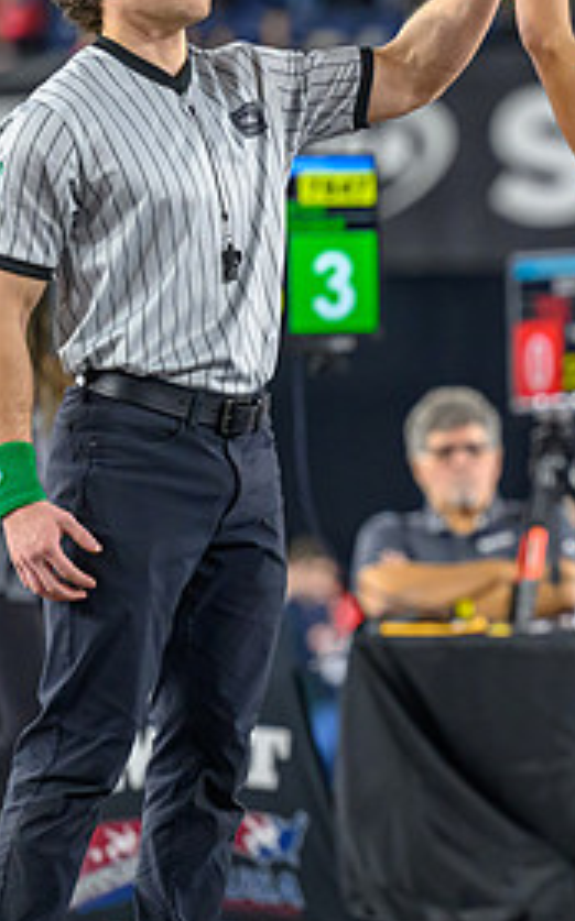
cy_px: 418
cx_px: 710
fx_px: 8387
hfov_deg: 3.9
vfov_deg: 6.3
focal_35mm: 334
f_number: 2.8
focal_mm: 155
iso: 5000
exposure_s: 1/800
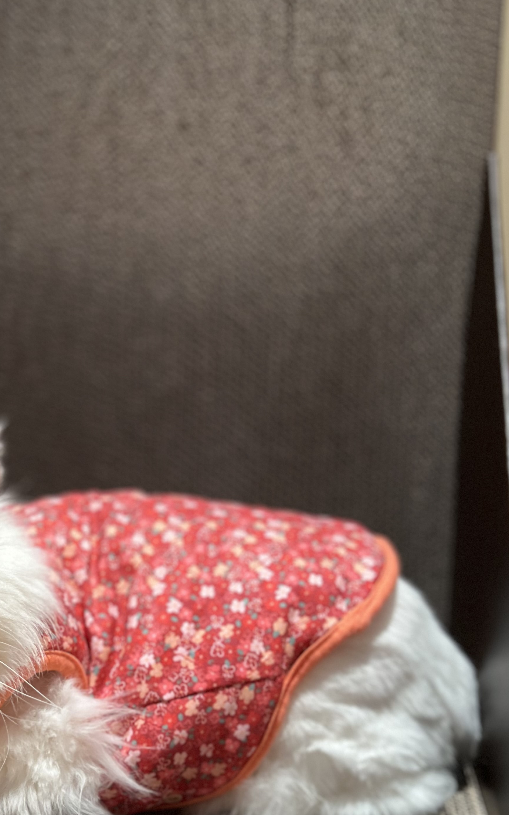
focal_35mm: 40
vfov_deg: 48.2
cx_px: 83
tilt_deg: -8.4
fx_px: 888
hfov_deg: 31.0
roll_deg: +0.0
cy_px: 567
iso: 320
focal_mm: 5.7
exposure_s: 1/60
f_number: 1.5
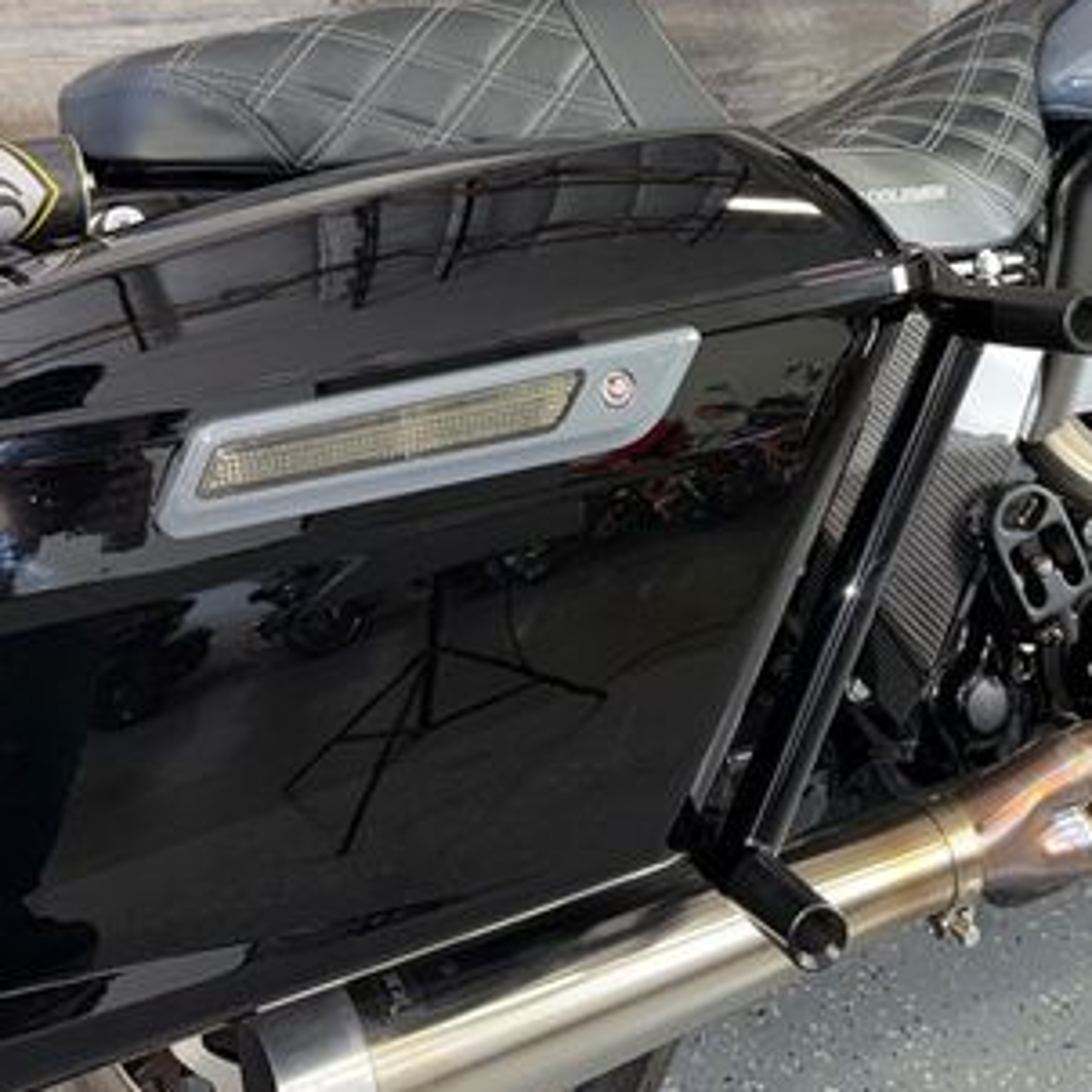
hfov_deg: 37.2
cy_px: 300
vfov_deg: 36.8
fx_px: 1606
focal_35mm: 45
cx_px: 723
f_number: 1.78
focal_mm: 6.76
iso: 80
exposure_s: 1/15
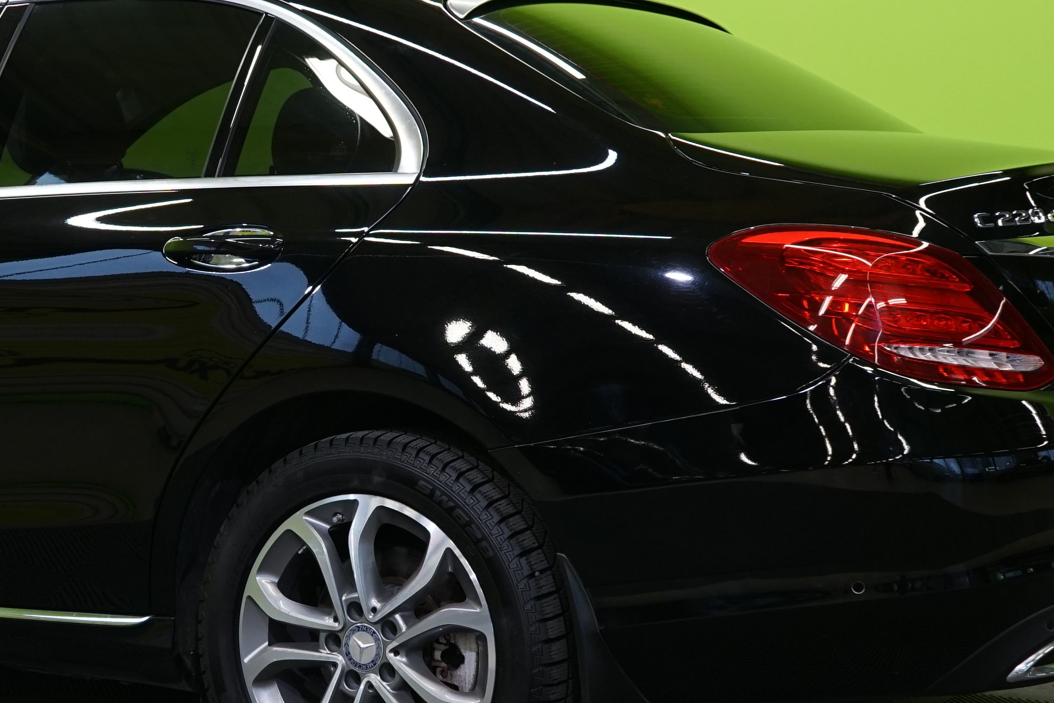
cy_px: 316
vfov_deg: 17.3
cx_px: 249
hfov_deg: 25.3
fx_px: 2313
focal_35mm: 79
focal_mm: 32
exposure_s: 1/30
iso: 640
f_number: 6.3
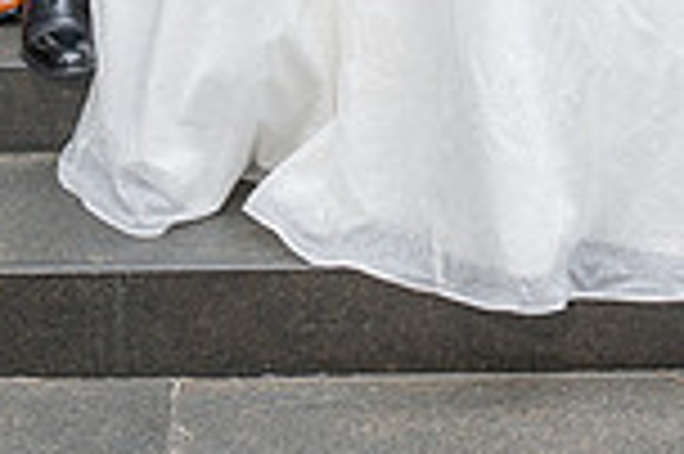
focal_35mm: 122
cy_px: -517
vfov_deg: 10.2
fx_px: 2315
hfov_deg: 16.8
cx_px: 242
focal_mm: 27.5
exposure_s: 1/200
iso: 200
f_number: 5.6
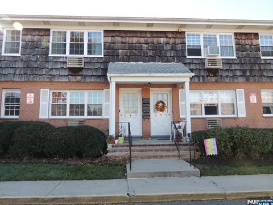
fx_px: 197
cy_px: 102
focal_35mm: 25
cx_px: 132
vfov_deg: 54.9
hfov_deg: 69.4
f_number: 3
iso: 100
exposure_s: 1/200
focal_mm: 4.3
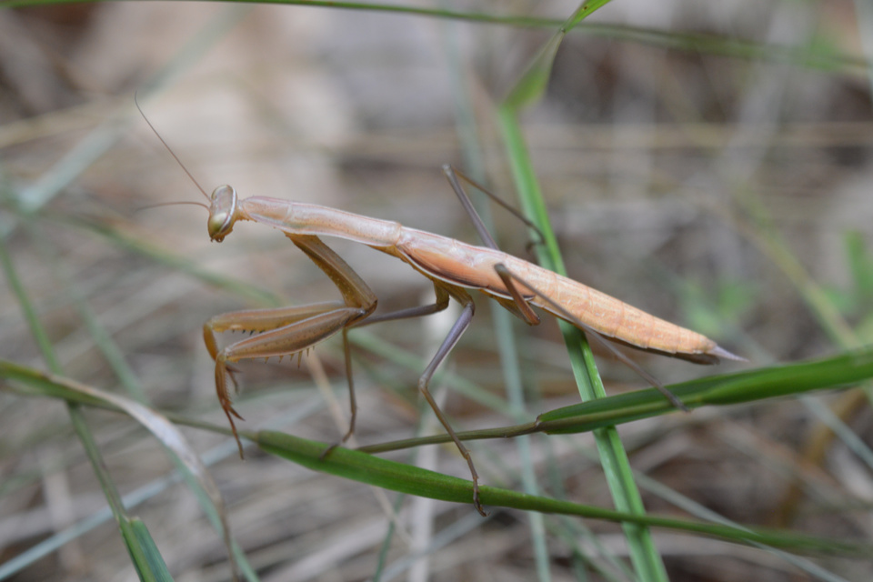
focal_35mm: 82
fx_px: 2000
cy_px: 291
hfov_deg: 24.6
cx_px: 436
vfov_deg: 16.6
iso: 400
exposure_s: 1/80
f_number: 8
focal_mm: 55
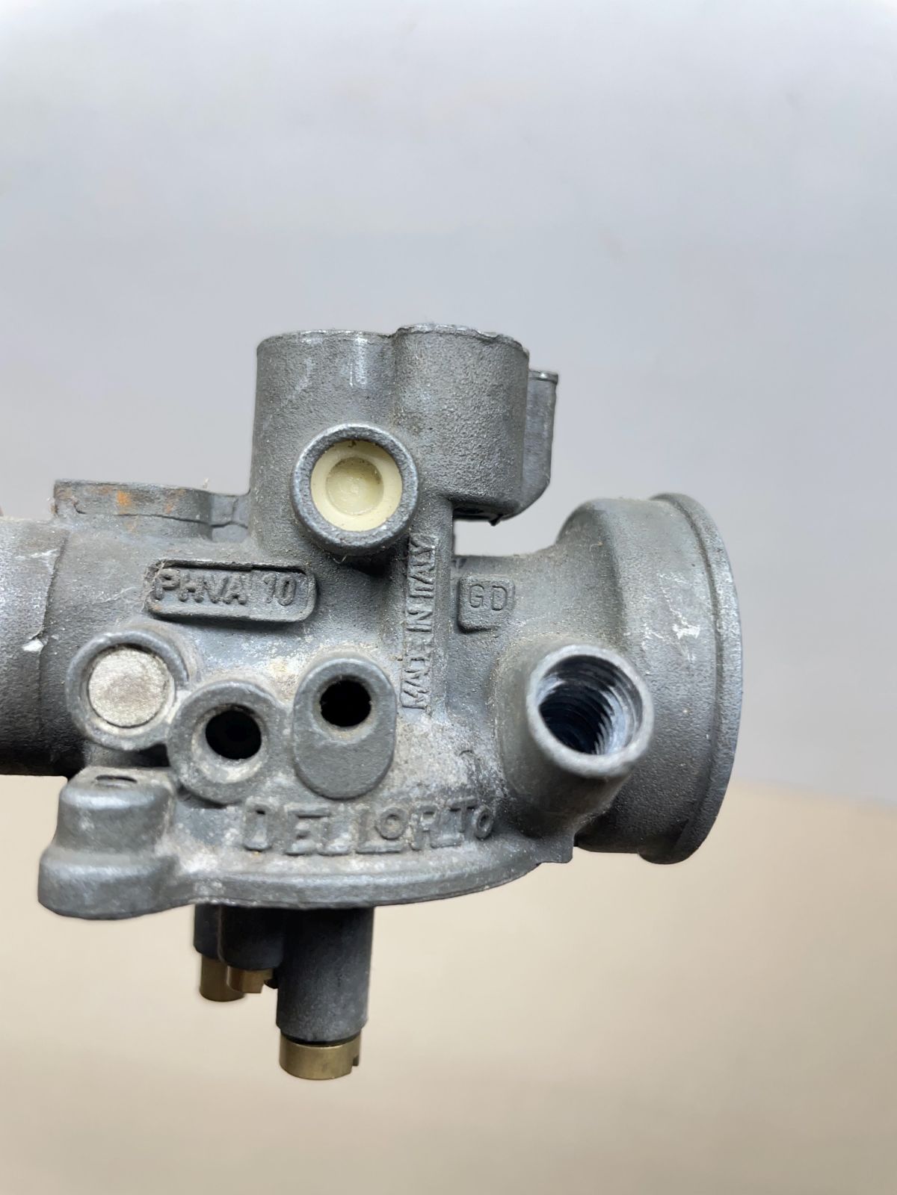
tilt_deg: -57.7
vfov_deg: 67.3
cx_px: 448
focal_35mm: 26
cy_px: 598
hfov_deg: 53.1
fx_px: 898
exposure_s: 1/100
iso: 80
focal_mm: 4.2
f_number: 1.6
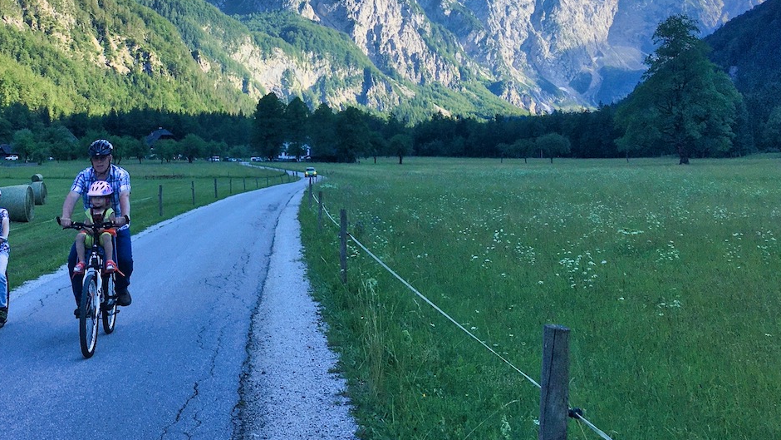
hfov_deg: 46.8
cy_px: 82
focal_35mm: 43
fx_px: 891
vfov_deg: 27.1
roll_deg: +1.4
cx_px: 281
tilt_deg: +7.2
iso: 25
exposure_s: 1/651
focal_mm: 4.15
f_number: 2.2
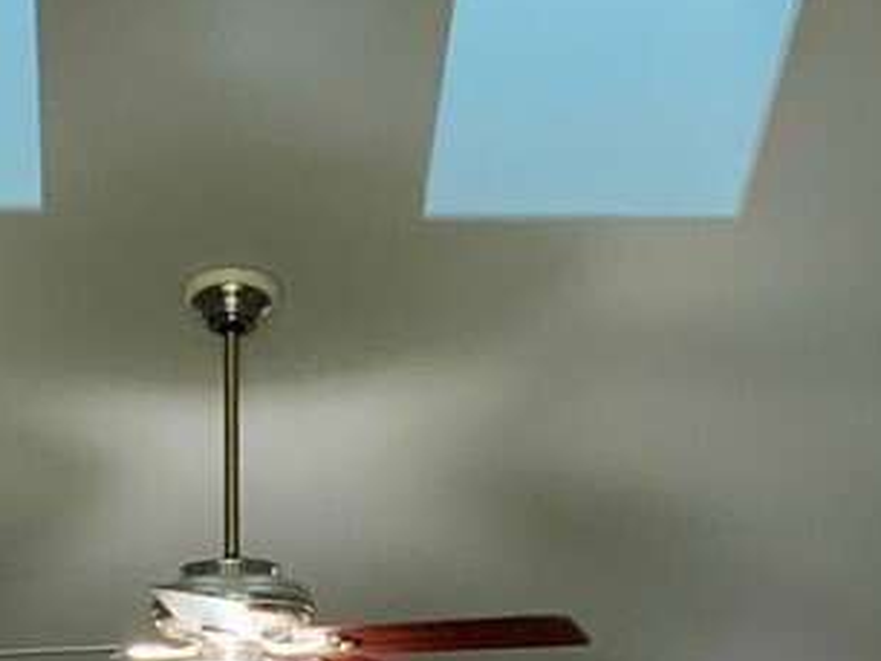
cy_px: 886
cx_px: 179
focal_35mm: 152
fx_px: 3870
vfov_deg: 9.6
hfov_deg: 12.9
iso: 160
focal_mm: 3
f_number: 1.8
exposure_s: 1/60
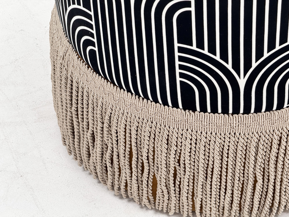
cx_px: 144
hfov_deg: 16.4
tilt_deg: -43.4
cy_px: 108
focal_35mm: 120
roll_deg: +1.5
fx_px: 1002
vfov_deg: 12.3
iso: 160
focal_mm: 15.66
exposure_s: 1/100
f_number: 2.8
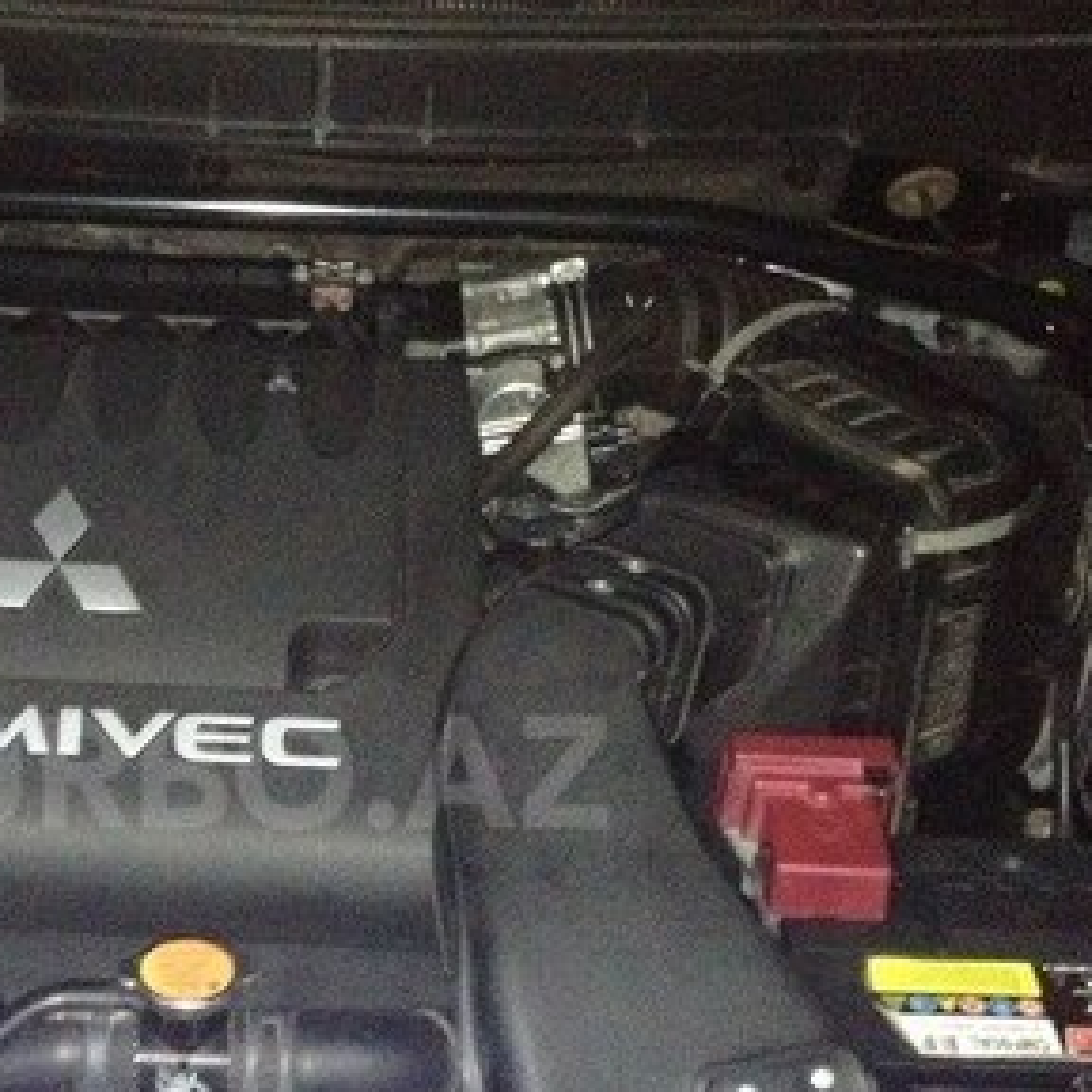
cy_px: 772
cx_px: 220
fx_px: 2534
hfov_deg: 24.0
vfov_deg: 24.1
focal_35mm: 71
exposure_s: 1/16
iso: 800
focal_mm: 4.28
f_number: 2.4
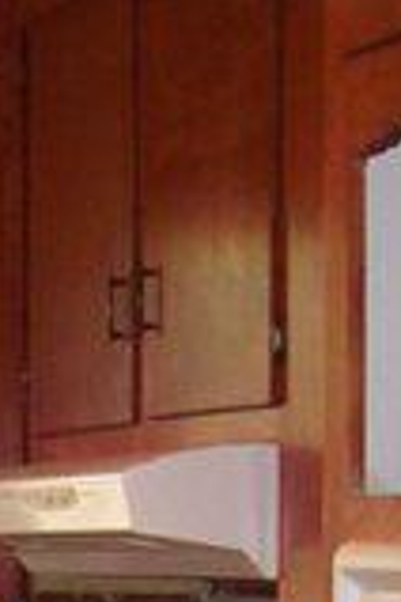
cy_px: 837
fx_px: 2523
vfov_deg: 13.0
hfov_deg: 8.9
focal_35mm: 151
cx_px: -185
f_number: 2.7
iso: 200
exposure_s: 1/64
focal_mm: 6
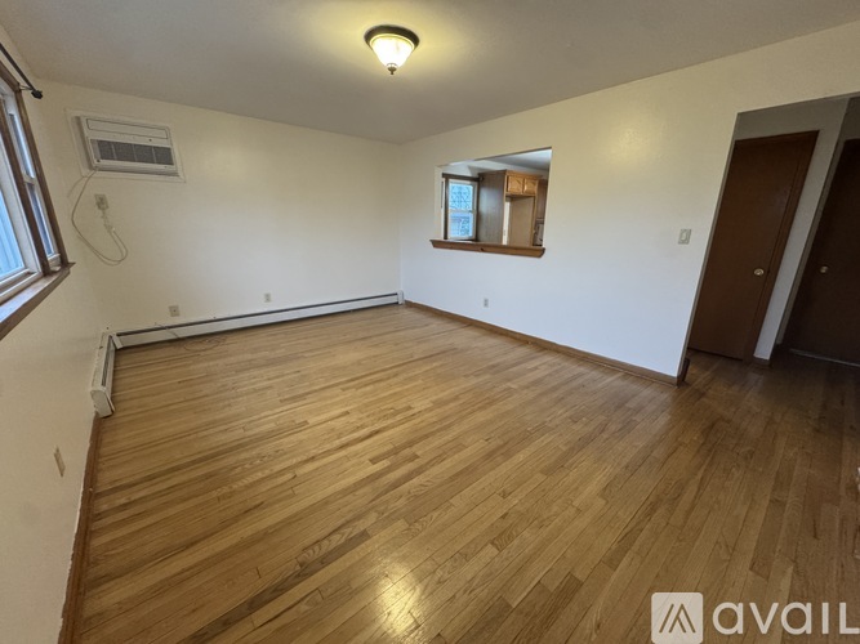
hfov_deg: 102.1
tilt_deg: -16.5
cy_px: 322
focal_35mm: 14
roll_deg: -0.6
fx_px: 348
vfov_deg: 85.7
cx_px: 430
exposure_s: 1/60
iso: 500
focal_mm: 2.22
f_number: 2.2
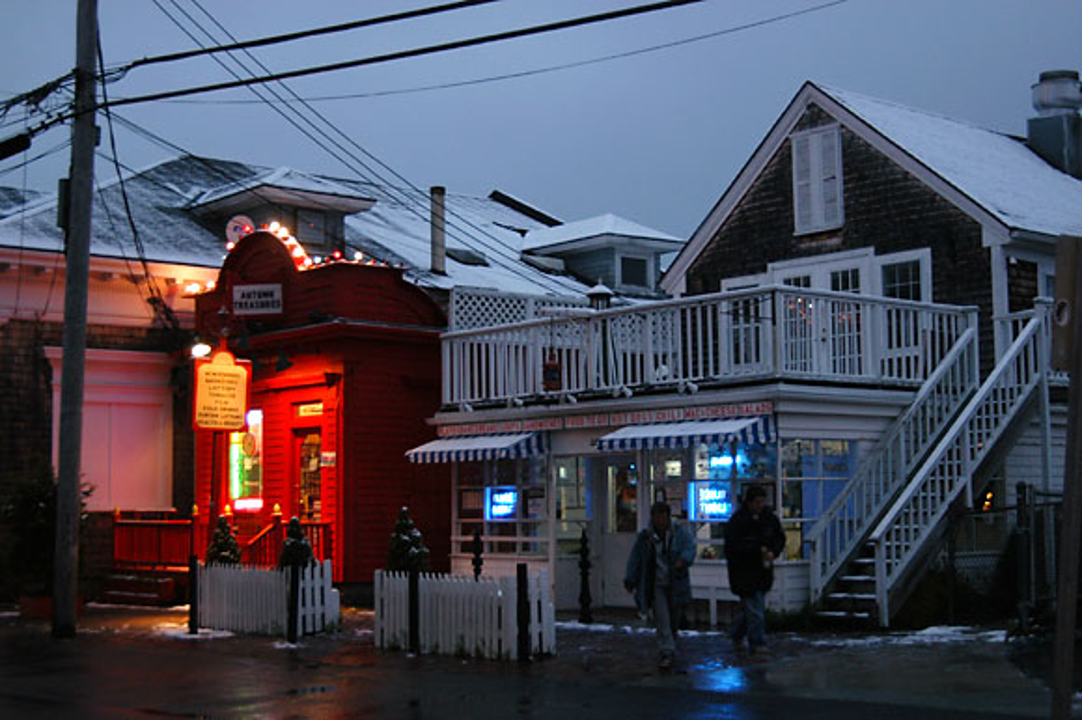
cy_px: 360
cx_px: 541
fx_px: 1577
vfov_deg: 25.7
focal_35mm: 52
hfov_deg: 37.9
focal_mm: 35
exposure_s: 1/20
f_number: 4.2
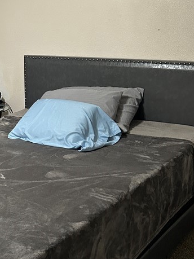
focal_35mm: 58
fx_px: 434
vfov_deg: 33.2
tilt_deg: -13.3
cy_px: 113
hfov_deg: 24.4
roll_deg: +1.9
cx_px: 15
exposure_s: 1/60
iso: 400
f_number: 1.5
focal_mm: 5.7
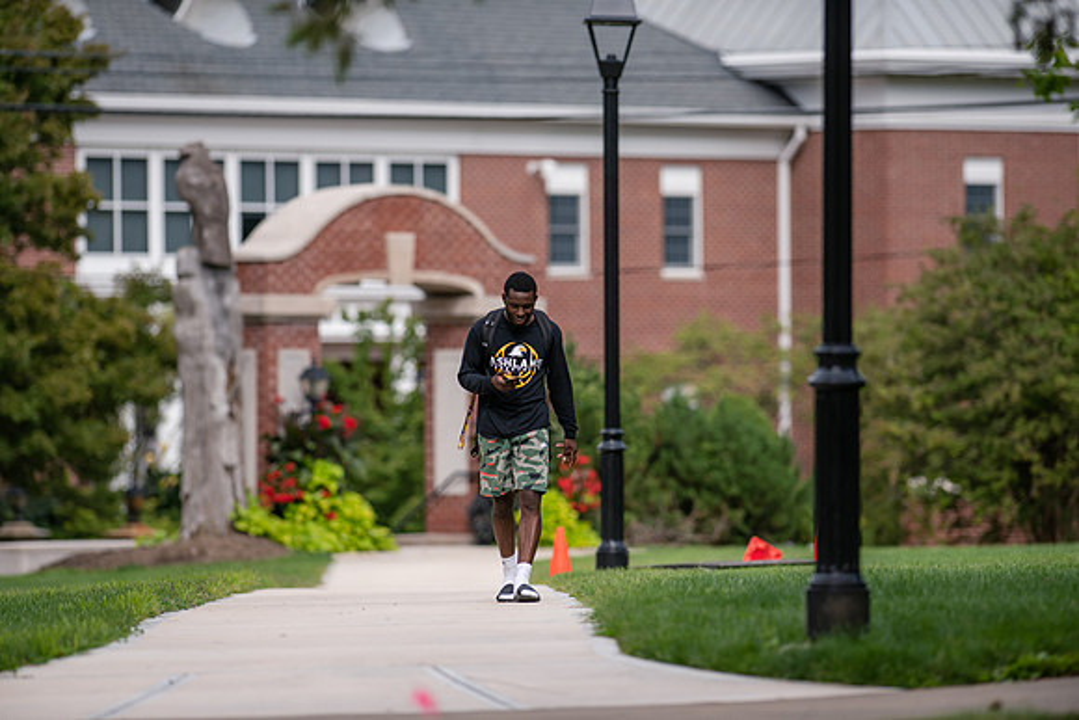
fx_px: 8993
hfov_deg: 6.9
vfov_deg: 4.6
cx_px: 540
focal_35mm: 300
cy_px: 360
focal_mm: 300
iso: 80
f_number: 3.5
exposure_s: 1/1000
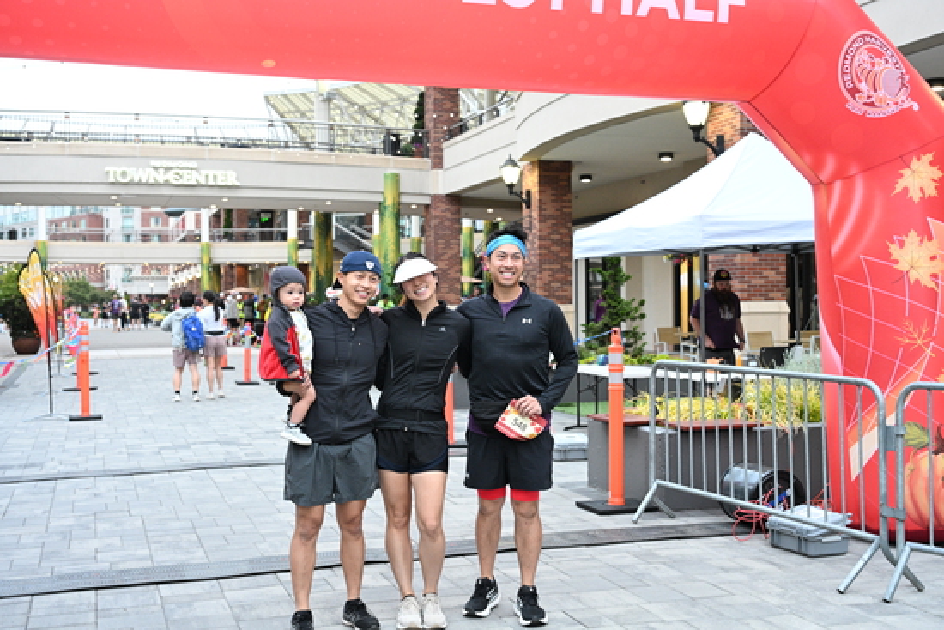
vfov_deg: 31.2
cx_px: 472
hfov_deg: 45.4
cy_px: 315
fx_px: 1128
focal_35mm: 43
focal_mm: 43
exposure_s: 1/320
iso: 3200
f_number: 4
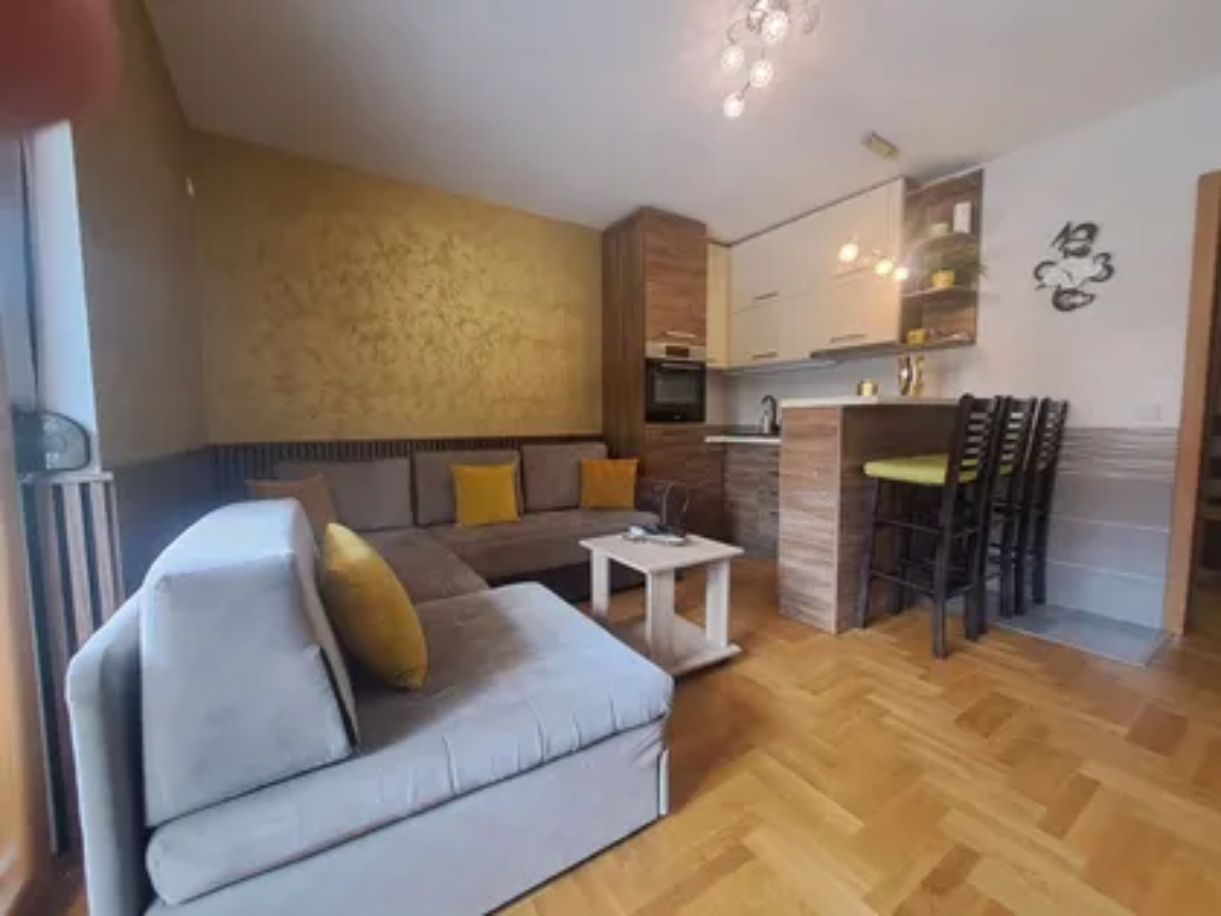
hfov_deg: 106.2
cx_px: 610
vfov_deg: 89.9
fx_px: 459
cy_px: 458
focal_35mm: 13
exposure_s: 1/50
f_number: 2.2
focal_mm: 1.42
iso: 200
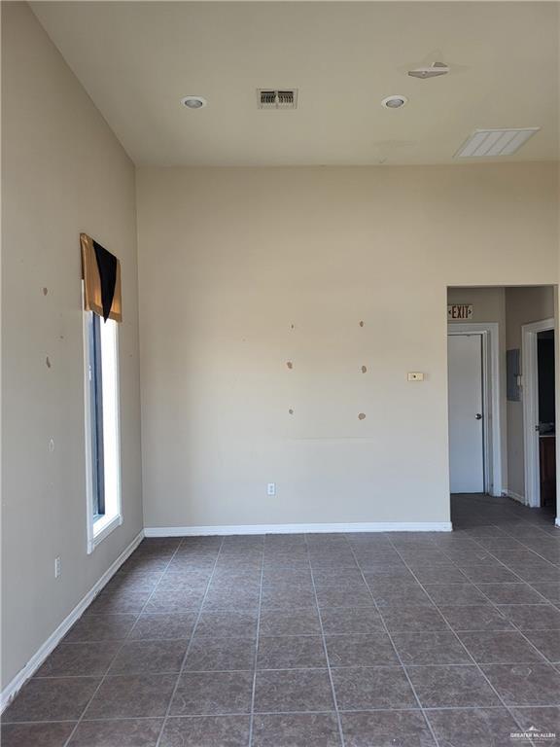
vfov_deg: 67.3
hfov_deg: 53.1
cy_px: 374
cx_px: 280
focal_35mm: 26
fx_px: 561
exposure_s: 1/120
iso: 50
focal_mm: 5.4
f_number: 1.8
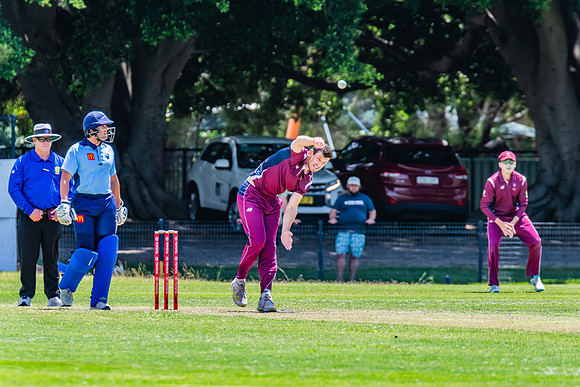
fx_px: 9472
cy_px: 207
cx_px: 309
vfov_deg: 2.3
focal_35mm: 588
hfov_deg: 3.5
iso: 800
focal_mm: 550
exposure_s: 1/1000
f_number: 9
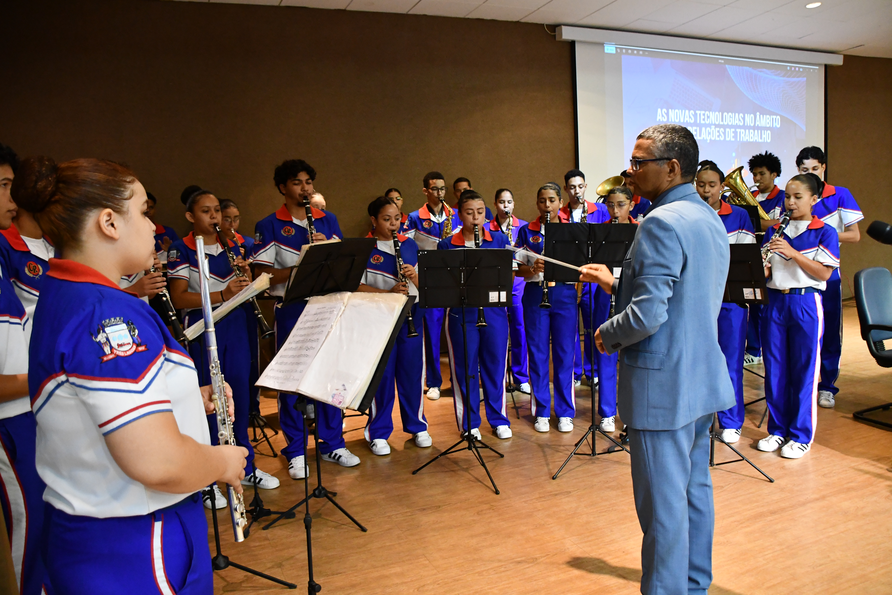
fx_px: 669
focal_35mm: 27
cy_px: 298
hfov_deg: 67.4
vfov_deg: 47.9
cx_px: 446
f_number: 3.5
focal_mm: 18
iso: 3200
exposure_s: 1/125
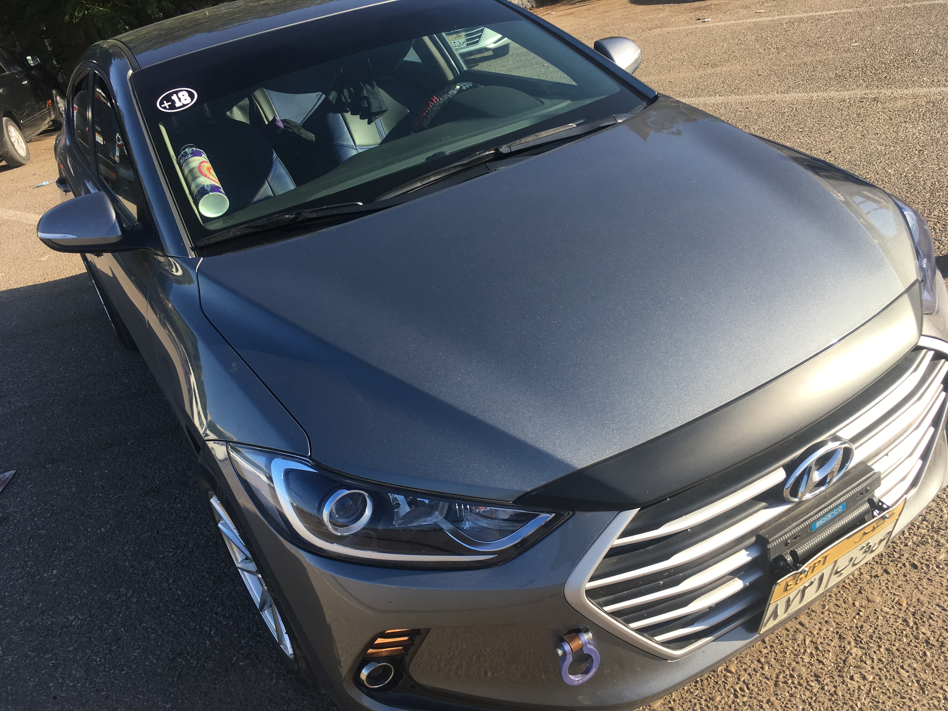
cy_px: 356
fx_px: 794
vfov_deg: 48.2
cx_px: 474
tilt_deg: -27.5
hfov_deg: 61.7
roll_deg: +13.1
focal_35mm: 29
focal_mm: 4.15
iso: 25
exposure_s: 1/605
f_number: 2.2
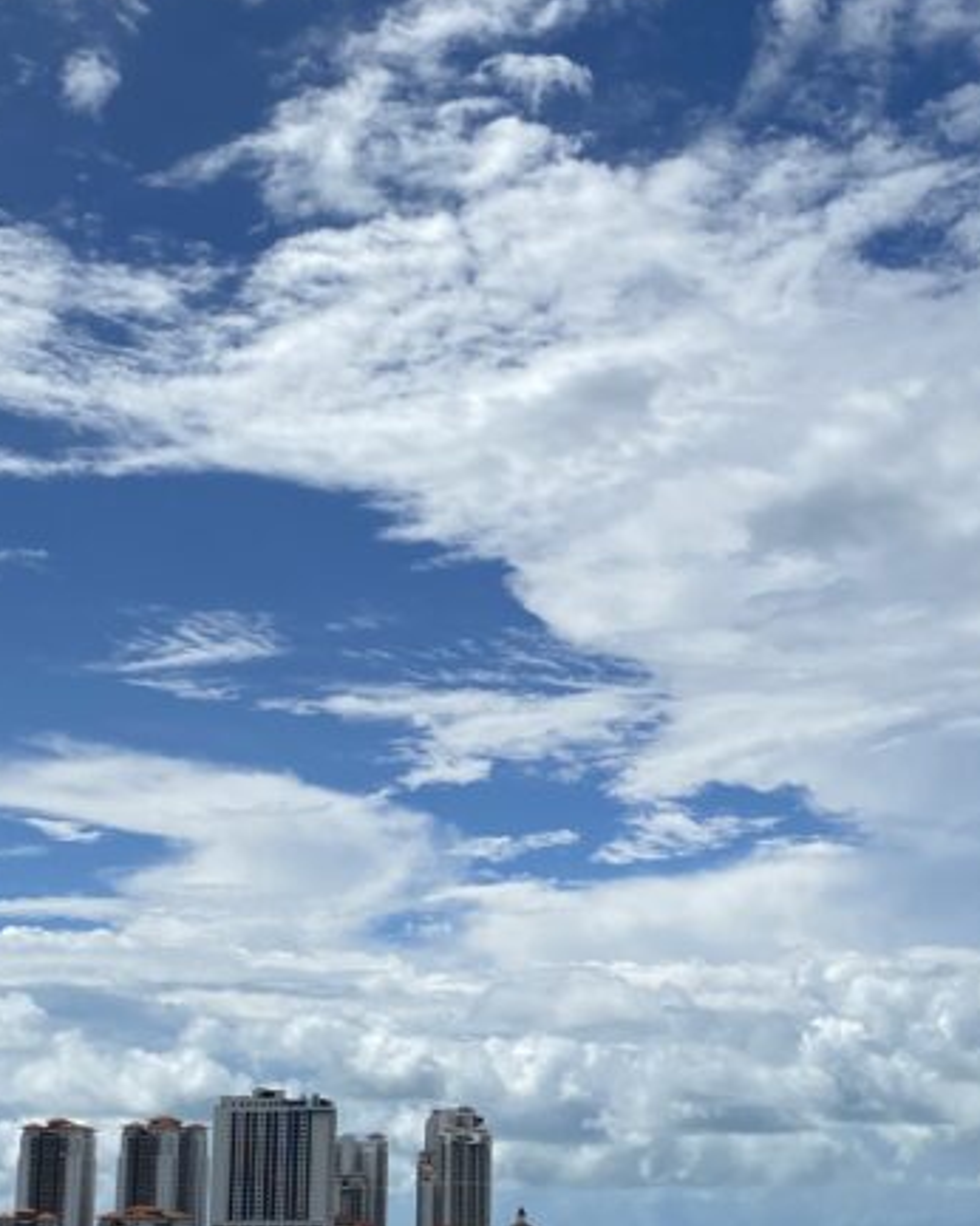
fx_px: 2177
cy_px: 869
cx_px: 615
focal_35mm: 60
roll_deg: +1.8
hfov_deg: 25.3
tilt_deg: +11.8
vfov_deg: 31.1
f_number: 1.8
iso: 32
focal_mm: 4.25
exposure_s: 1/9615
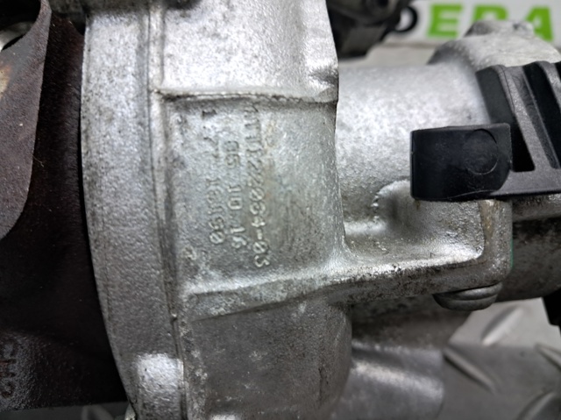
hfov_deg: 65.4
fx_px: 437
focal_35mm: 27
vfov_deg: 51.3
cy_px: 210
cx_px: 280
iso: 160
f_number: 1.8
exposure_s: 1/50
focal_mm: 4
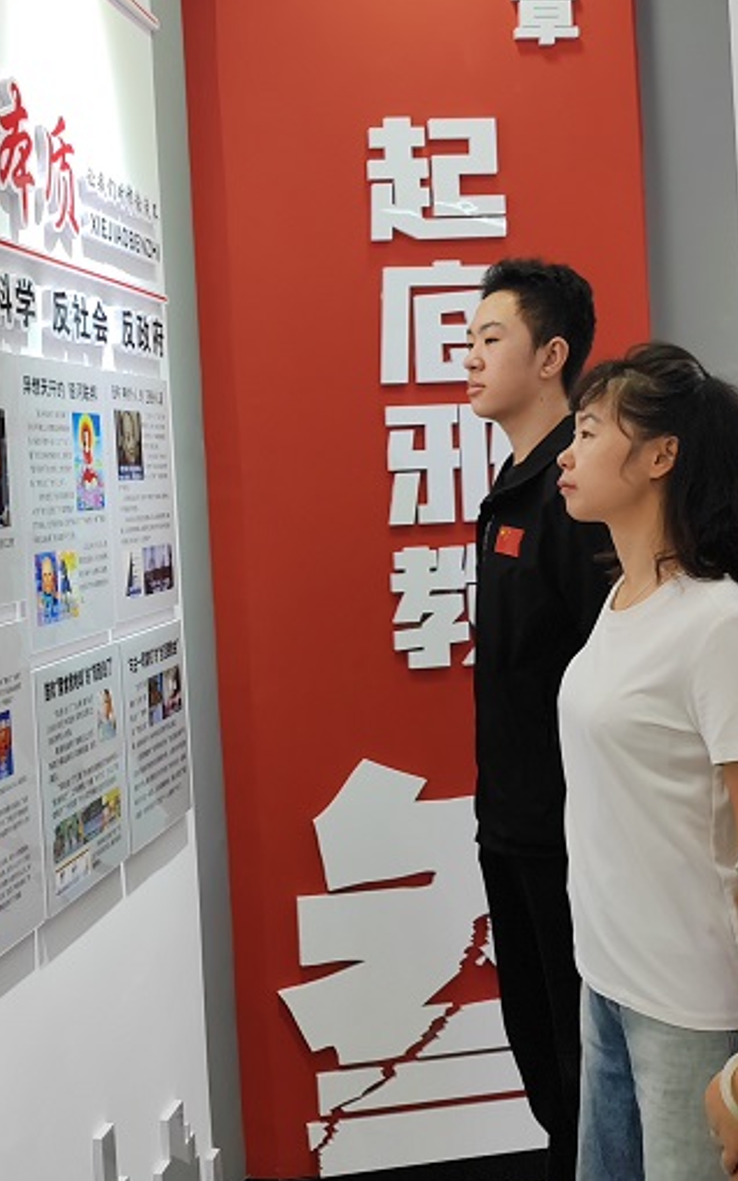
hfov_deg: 28.1
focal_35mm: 45
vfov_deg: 44.2
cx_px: 167
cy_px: 497
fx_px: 1449
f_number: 1.8
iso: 250
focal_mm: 6.14
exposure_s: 1/100
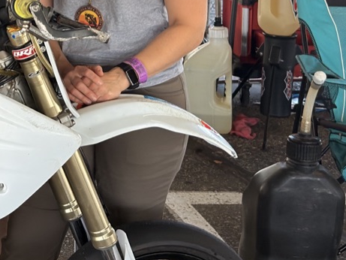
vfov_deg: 12.3
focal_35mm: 118
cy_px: -41
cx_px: -157
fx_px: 1180
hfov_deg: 15.5
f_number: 1.78
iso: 80
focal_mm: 6.76
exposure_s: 1/347
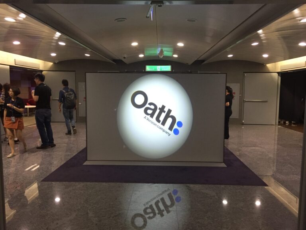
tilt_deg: -5.6
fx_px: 256
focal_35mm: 29
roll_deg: -1.6
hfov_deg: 61.7
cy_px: 115
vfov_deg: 48.2
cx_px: 153
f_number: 2.2
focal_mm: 4.15
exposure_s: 1/30
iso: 160
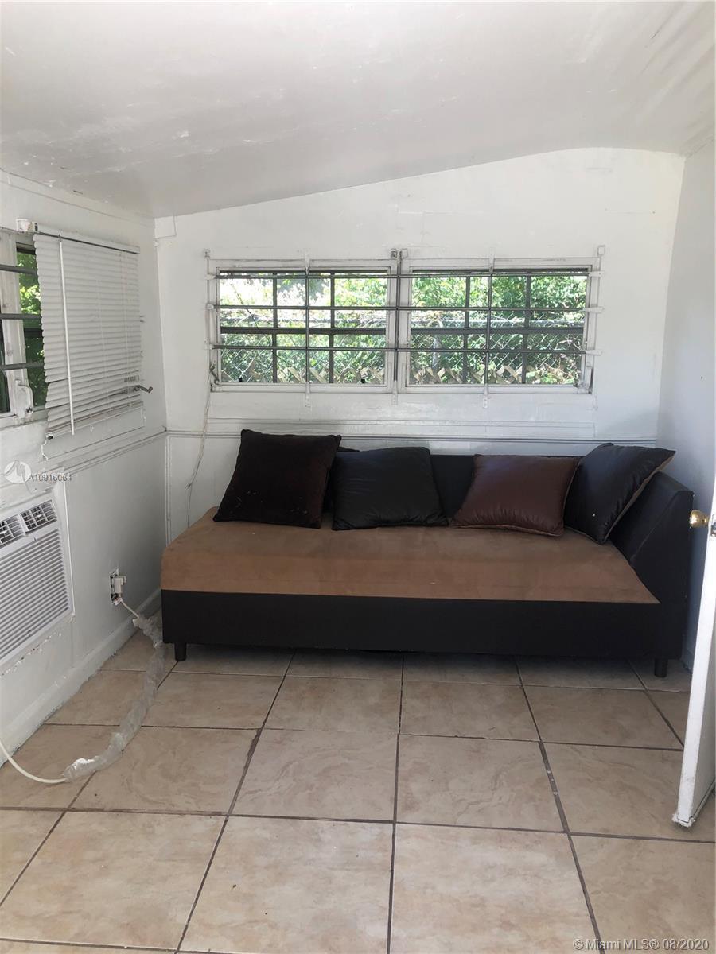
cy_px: 477
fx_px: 772
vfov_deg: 63.4
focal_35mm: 28
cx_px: 358
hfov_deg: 49.7
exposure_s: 1/120
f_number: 1.8
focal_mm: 3.99
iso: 40
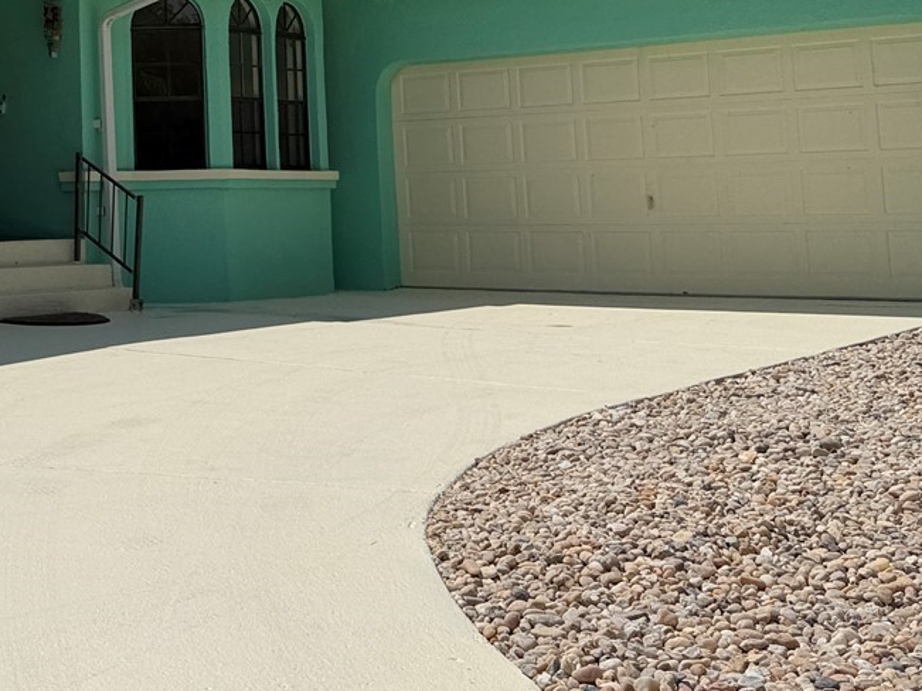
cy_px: 47
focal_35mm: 59
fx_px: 1571
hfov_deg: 30.3
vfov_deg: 24.0
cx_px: -8
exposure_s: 1/14286
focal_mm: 6.76
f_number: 1.78
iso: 80
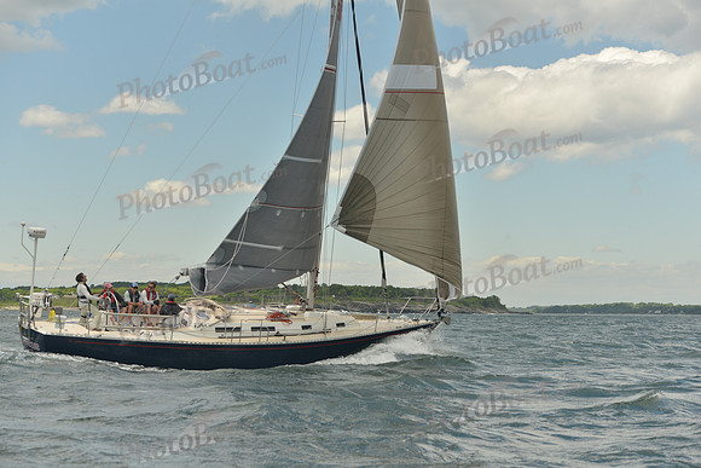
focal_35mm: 75
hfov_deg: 27.0
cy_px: 234
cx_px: 350
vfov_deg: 18.2
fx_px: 1461
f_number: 5
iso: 400
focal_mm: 75
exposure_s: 1/800
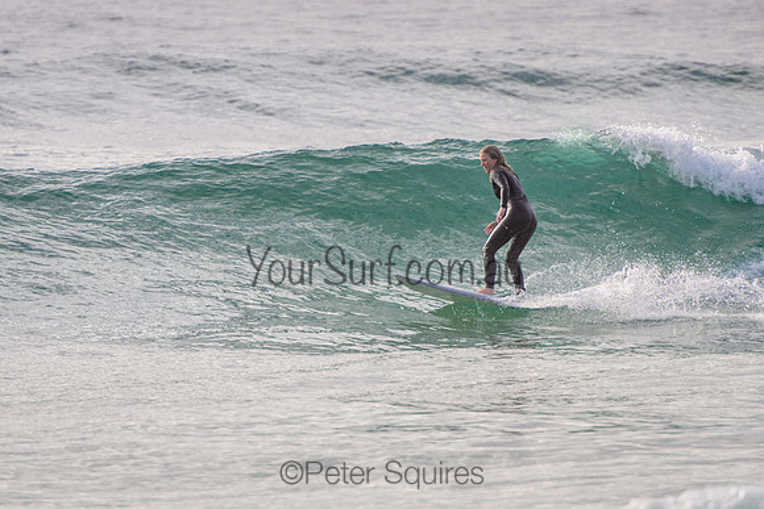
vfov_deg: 2.5
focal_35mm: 550
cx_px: 307
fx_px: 11678
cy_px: 306
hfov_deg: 3.7
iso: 320
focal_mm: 400
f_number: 5.6
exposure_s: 1/2000
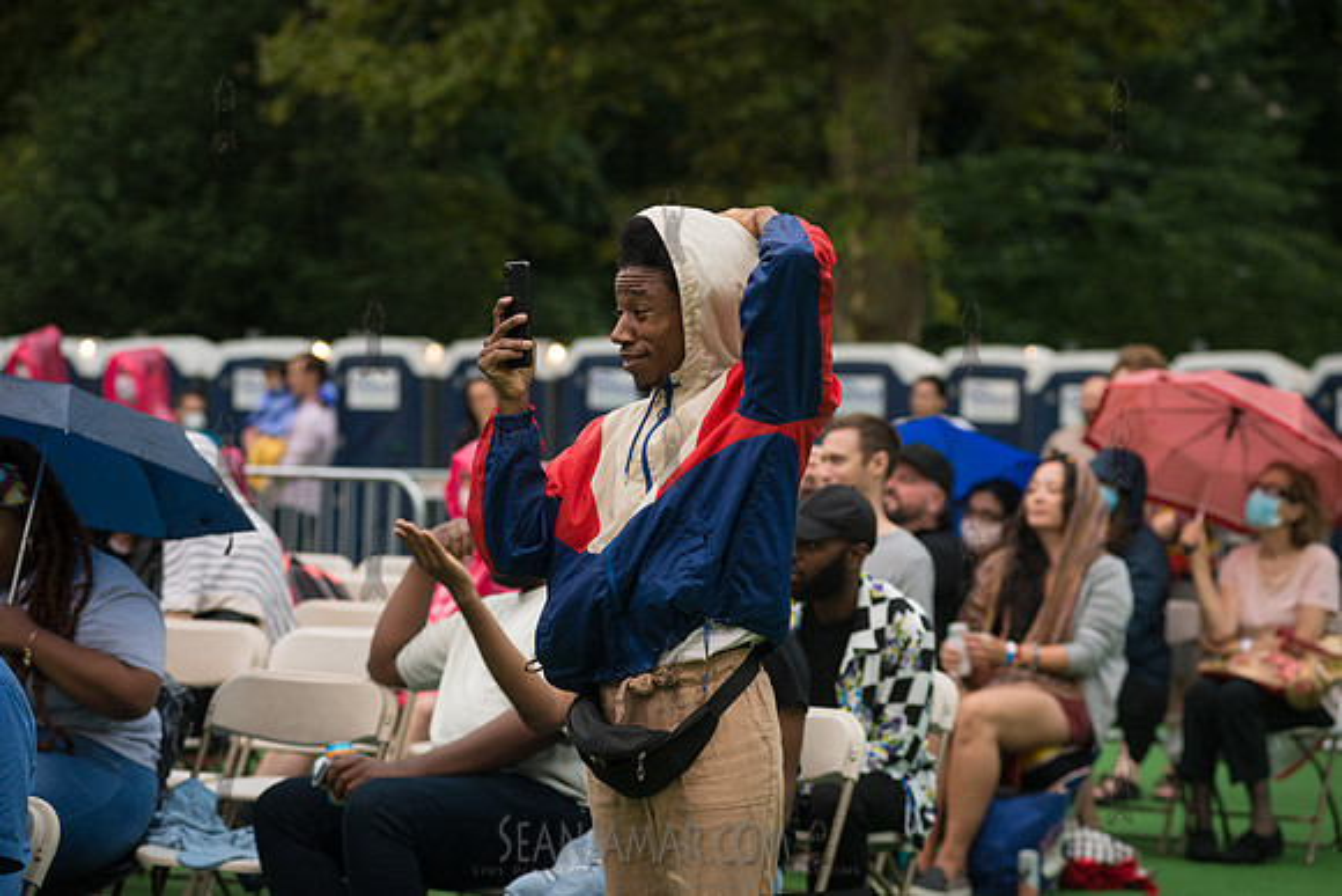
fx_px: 3915
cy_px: 448
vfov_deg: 13.0
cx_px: 671
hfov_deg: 19.5
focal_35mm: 105
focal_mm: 105
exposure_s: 1/200
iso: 1600
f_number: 5
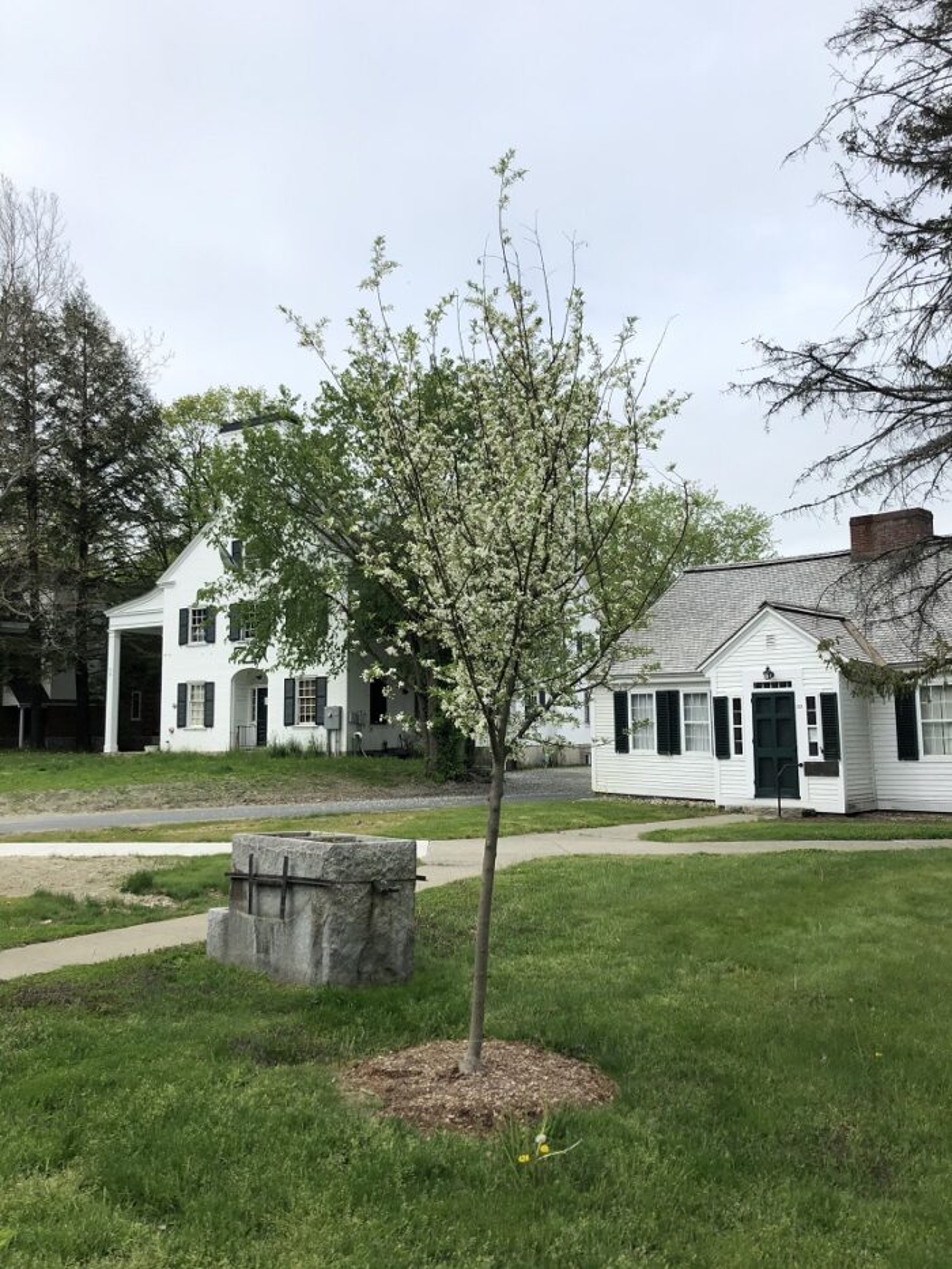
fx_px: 1026
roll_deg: +0.7
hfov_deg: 49.8
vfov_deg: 63.4
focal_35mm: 28
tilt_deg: +6.0
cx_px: 476
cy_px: 634
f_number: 1.8
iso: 20
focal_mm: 3.99
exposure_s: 1/3003
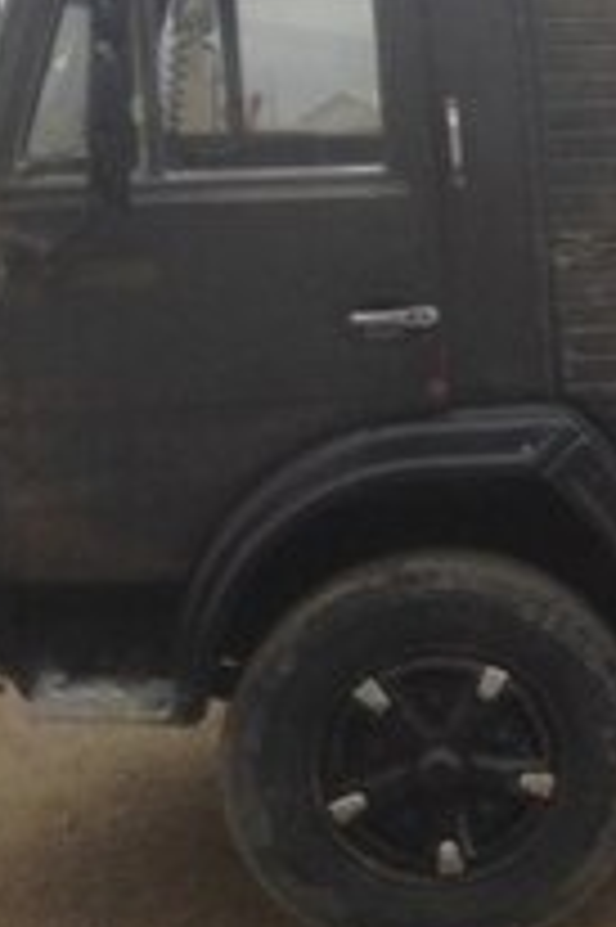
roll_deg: +2.1
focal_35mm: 110
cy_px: 412
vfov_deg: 18.6
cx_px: 1169
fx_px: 2828
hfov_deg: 11.4
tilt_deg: -5.0
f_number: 2.4
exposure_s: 1/268
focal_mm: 4.12
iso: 50
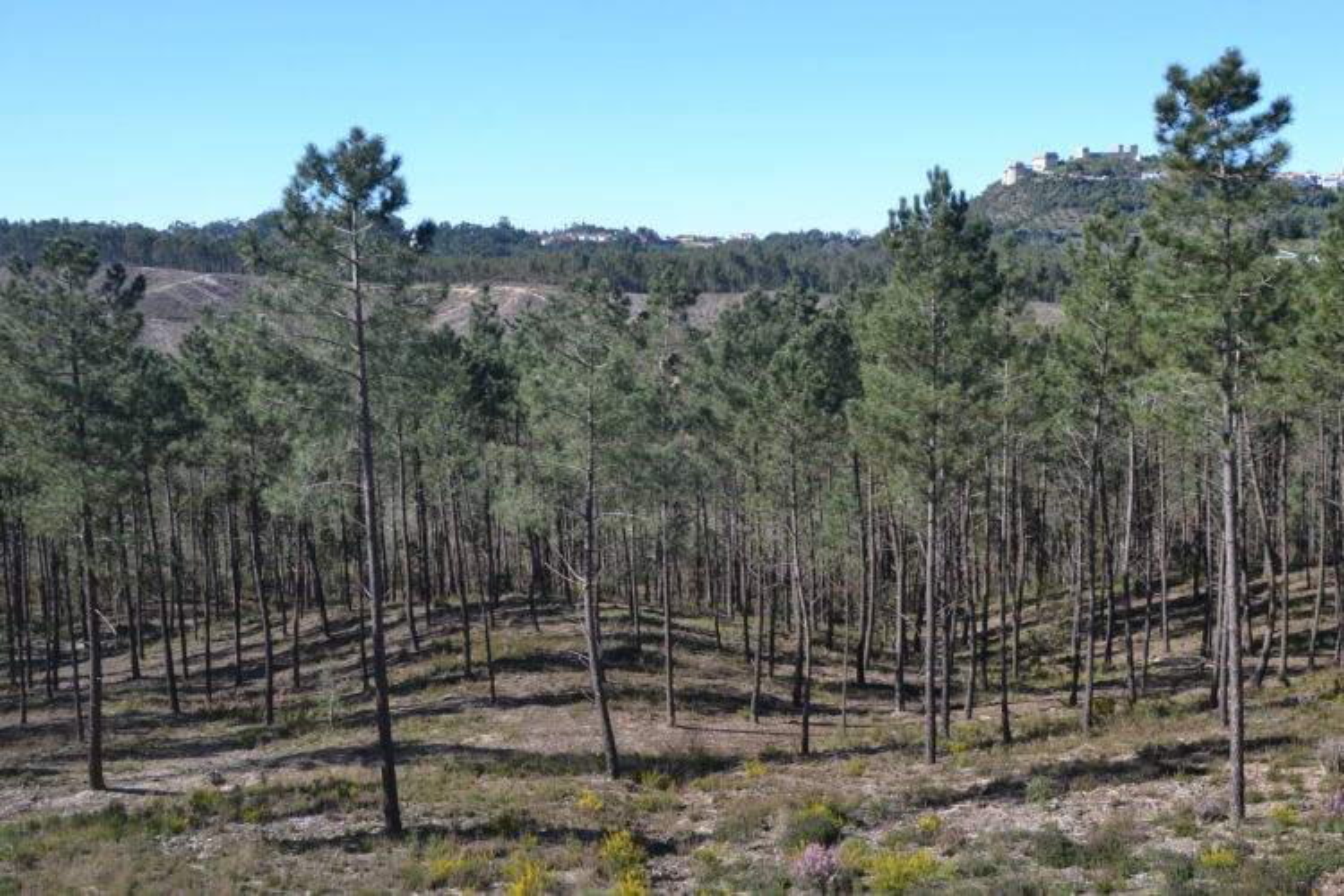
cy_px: 448
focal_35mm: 36
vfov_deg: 36.9
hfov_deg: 53.1
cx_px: 672
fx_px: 1344
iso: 200
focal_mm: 24
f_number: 9
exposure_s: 1/200
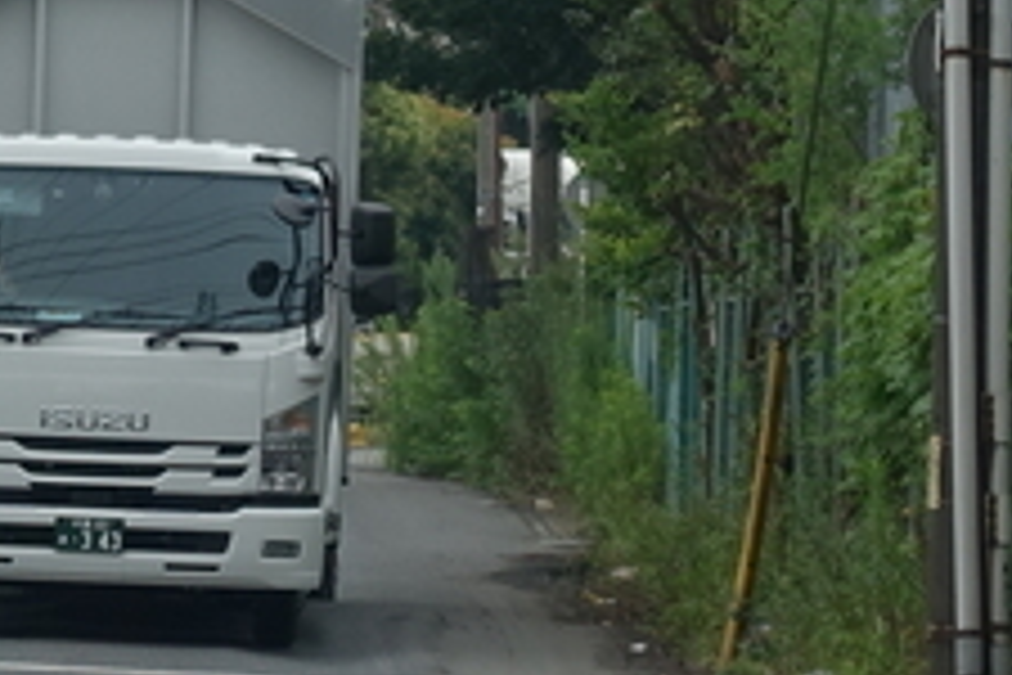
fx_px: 10513
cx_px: -328
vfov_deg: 3.7
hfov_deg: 5.5
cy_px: -261
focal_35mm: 374
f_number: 4
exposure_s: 1/640
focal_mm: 25.7
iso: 125
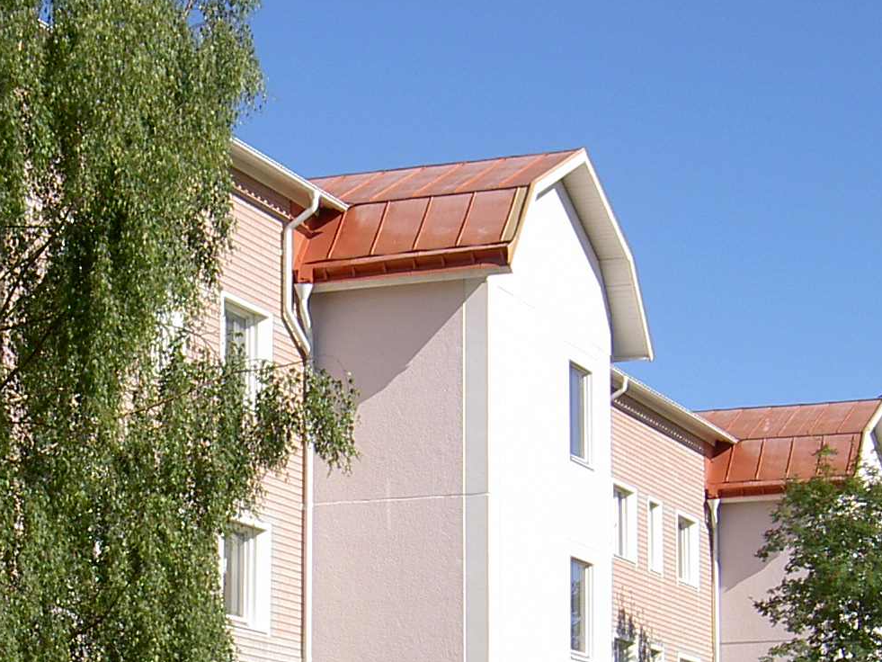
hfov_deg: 18.9
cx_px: 154
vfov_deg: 14.2
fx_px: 2625
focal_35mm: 103
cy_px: 654
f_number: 4.7
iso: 100
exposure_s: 1/400
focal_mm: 8
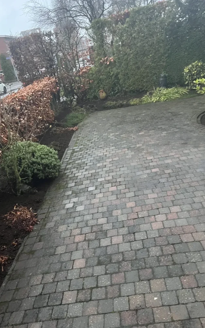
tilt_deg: -20.9
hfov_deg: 44.5
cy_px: 165
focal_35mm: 28
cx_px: 107
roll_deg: +12.3
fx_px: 250
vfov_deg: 66.5
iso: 640
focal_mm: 5.1
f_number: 1.6
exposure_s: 1/40
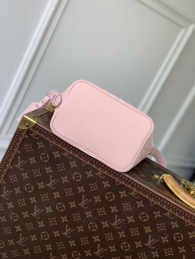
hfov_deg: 28.0
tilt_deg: -14.9
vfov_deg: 36.8
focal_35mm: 52
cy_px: 130
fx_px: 391
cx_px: 98
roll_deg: -28.3
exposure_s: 1/122
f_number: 2.4
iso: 25
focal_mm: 6
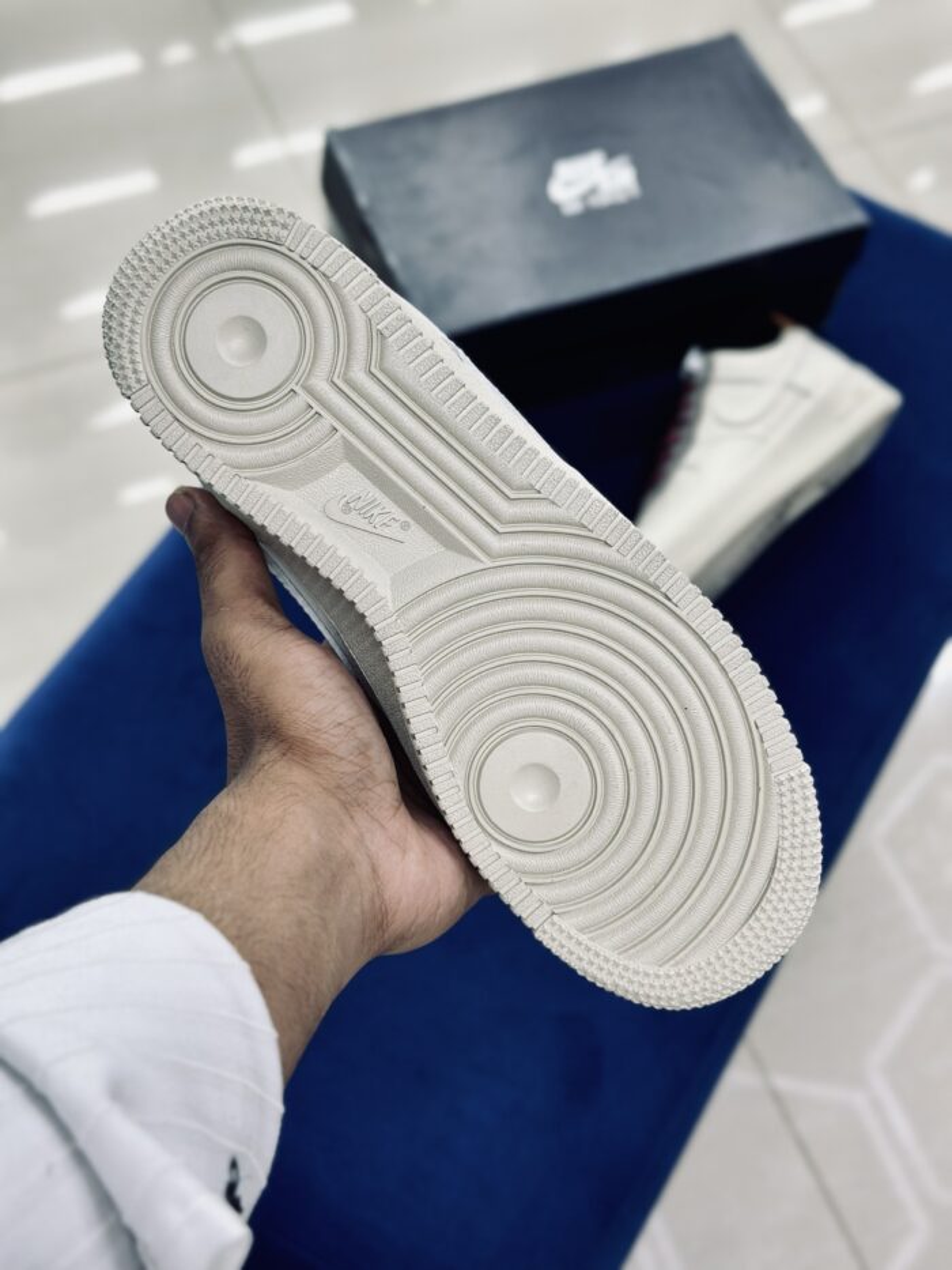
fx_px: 1760
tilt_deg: -57.2
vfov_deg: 39.7
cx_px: 476
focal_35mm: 48
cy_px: 635
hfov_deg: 30.3
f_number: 1.78
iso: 80
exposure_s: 1/121
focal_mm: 6.86
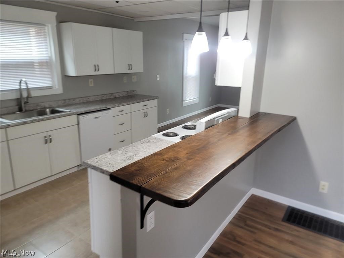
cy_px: 129
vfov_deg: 54.9
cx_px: 172
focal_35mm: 25
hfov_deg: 69.4
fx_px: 248
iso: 200
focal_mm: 7
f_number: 1.8
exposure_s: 1/60
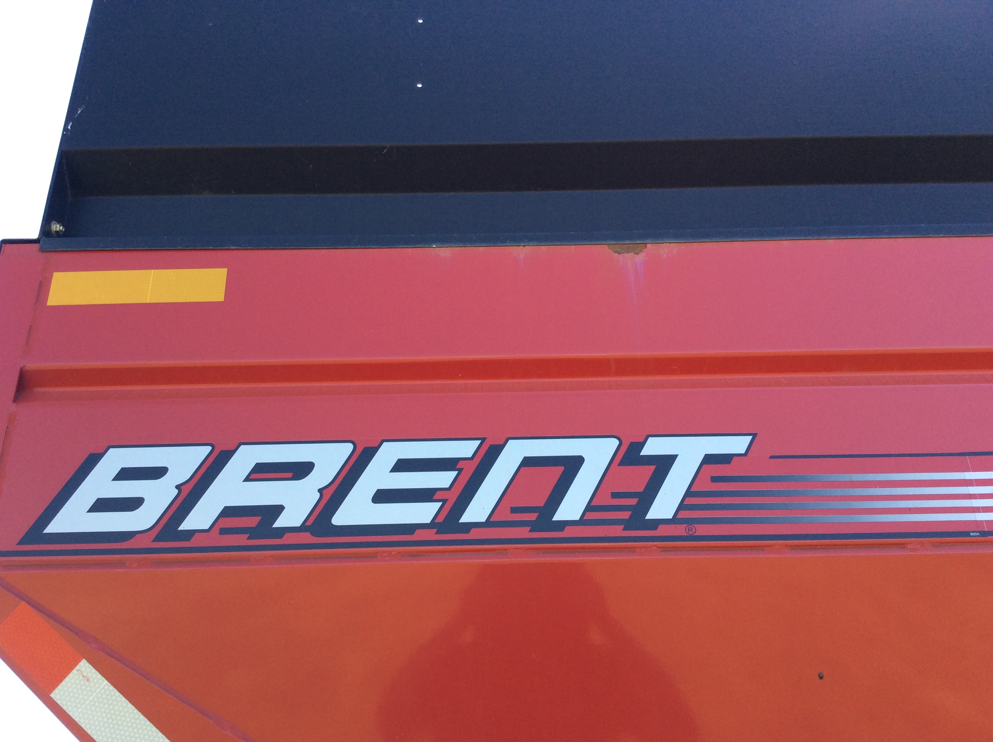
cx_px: 496
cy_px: 371
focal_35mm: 32
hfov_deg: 56.9
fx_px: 917
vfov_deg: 44.1
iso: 32
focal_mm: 3.3
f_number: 2.4
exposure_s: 1/205
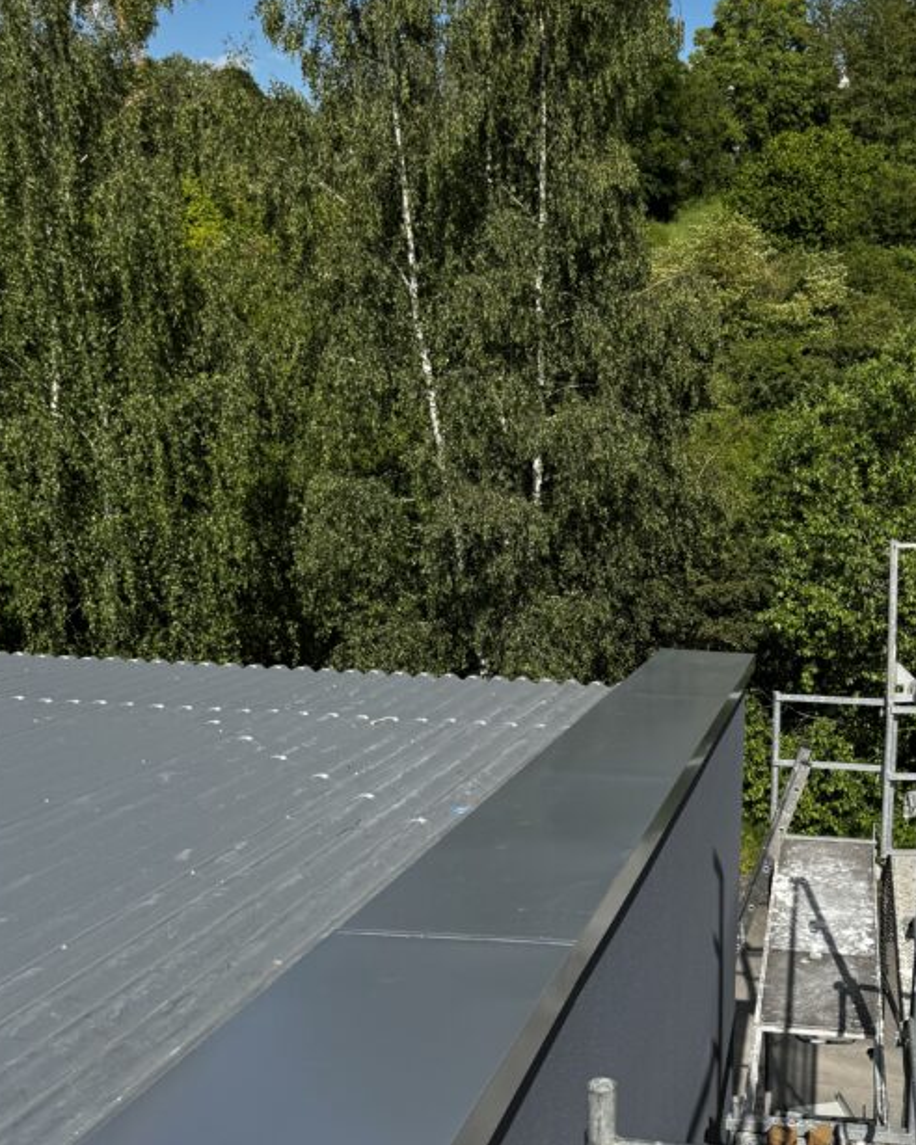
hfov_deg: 37.3
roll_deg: -1.0
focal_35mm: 39
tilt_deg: -15.3
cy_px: 670
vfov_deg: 46.7
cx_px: 689
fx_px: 1322
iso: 80
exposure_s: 1/4310
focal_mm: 6.76
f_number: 1.78
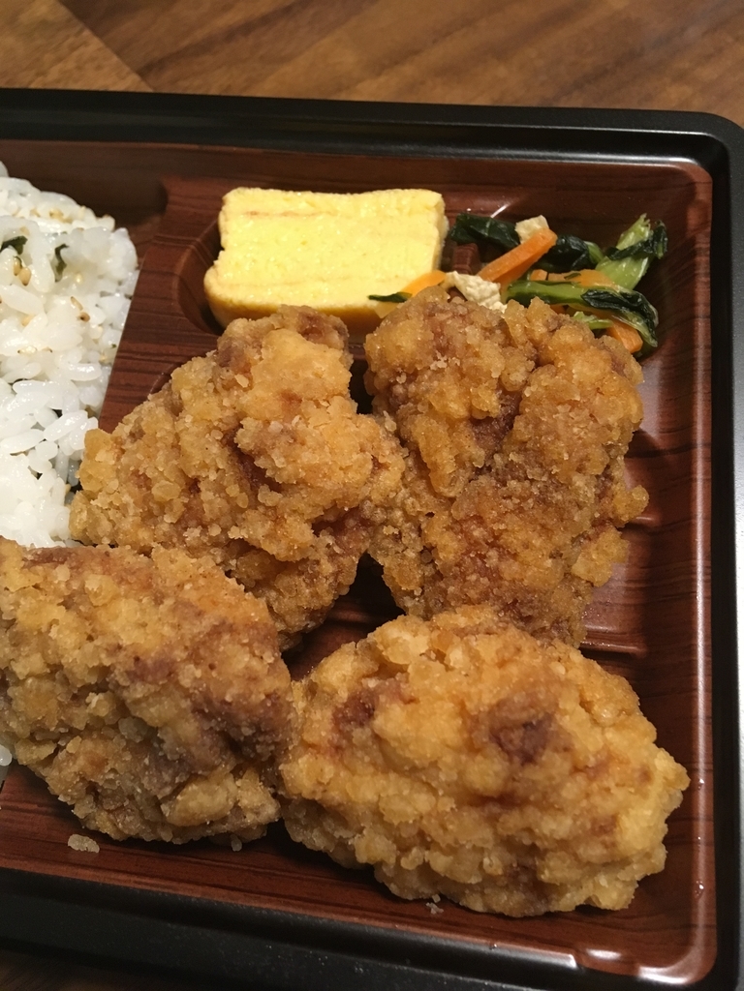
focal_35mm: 29
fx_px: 831
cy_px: 496
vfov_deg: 61.7
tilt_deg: -68.5
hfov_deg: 48.2
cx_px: 372
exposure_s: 1/24
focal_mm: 4.15
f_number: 2.2
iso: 200
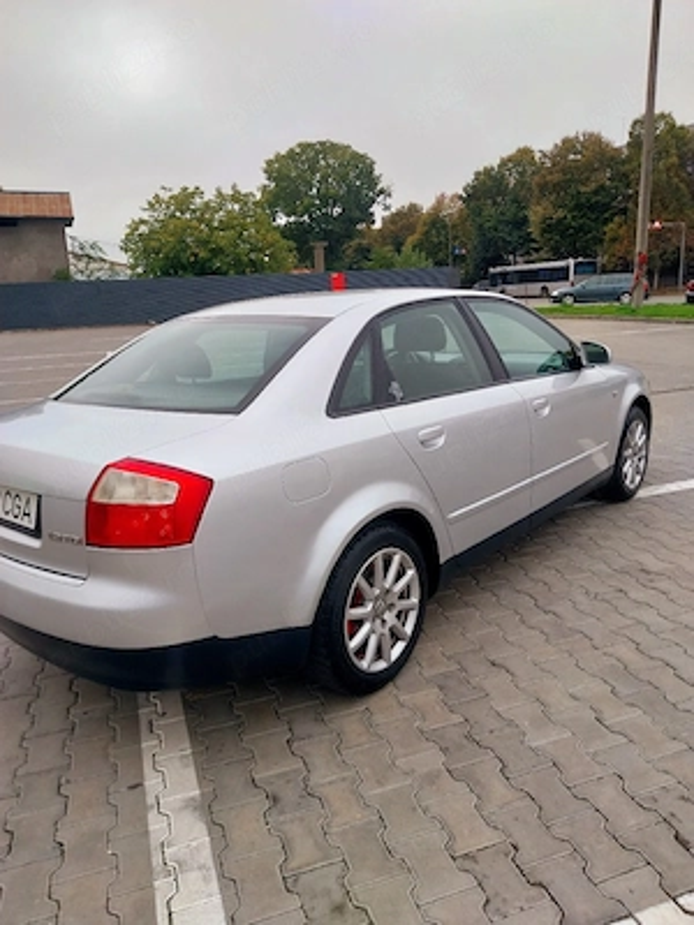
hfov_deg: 53.1
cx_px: 347
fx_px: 695
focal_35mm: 26
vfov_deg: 67.3
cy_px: 462
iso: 25
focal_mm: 4
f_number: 1.8
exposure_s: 1/526
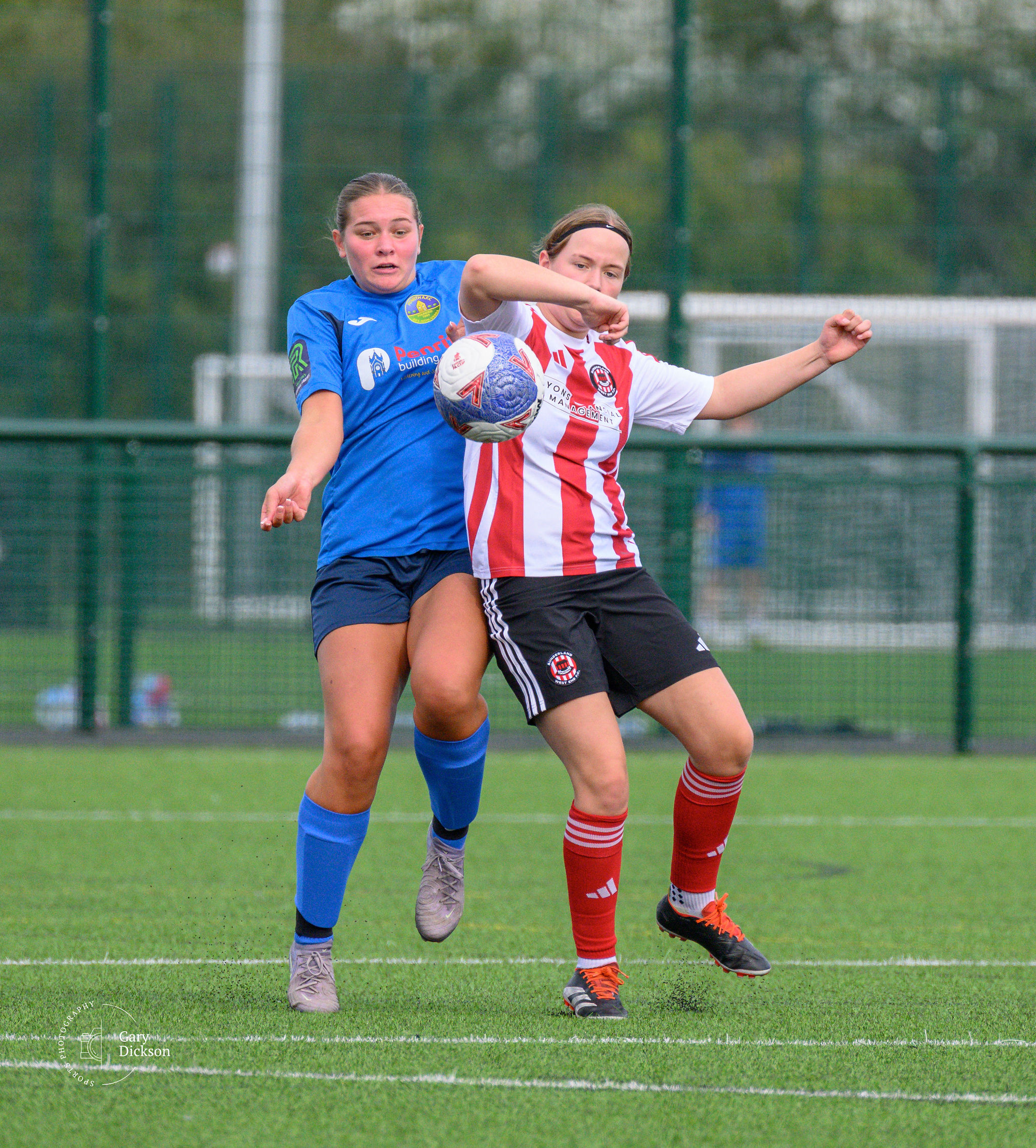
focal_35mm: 870
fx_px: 31085
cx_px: 548
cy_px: 435
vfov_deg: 2.1
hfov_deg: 1.9
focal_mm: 400
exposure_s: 1/2000
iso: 1250
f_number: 5.6
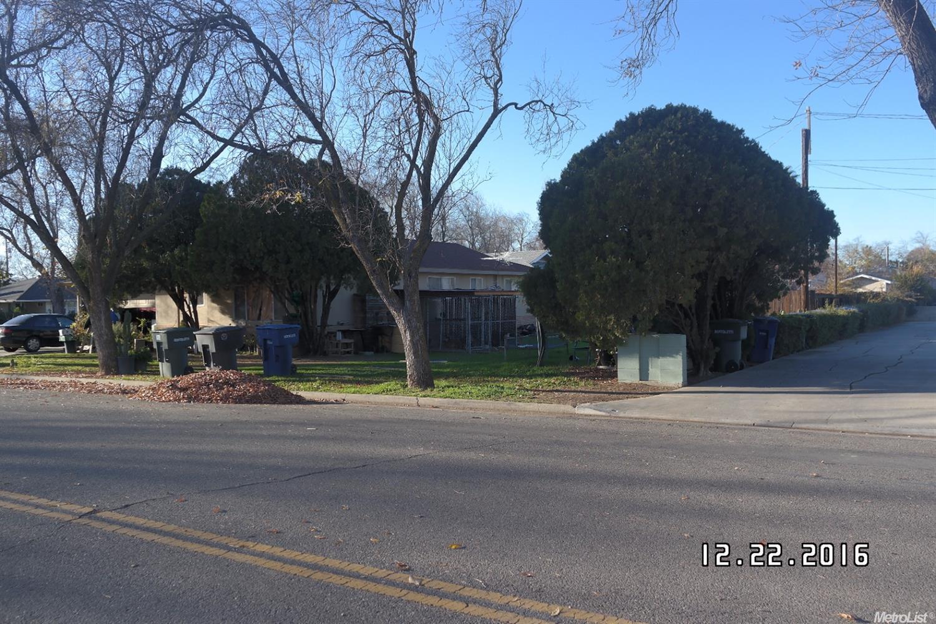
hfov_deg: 61.9
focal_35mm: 30
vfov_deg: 43.6
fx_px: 780
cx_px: 468
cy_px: 312
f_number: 5
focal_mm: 20
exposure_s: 1/200
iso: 100
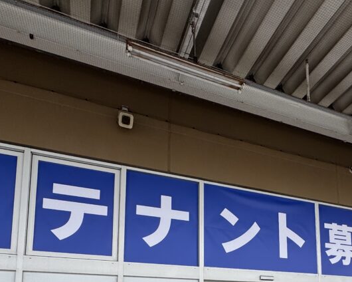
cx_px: 250
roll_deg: +1.3
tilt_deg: +9.5
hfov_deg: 52.6
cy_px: 283
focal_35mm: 33
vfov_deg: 39.2
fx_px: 344
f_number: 2.2
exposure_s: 1/596
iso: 50
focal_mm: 2.22
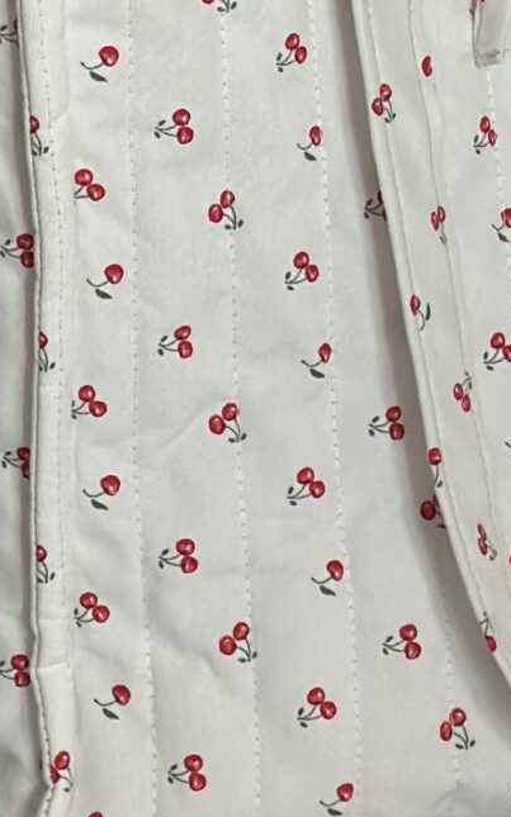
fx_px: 4502
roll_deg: +1.0
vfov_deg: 10.2
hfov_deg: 6.5
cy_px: -203
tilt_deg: -11.2
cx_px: 232
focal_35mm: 202
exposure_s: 1/85
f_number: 1.78
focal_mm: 6.86
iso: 125
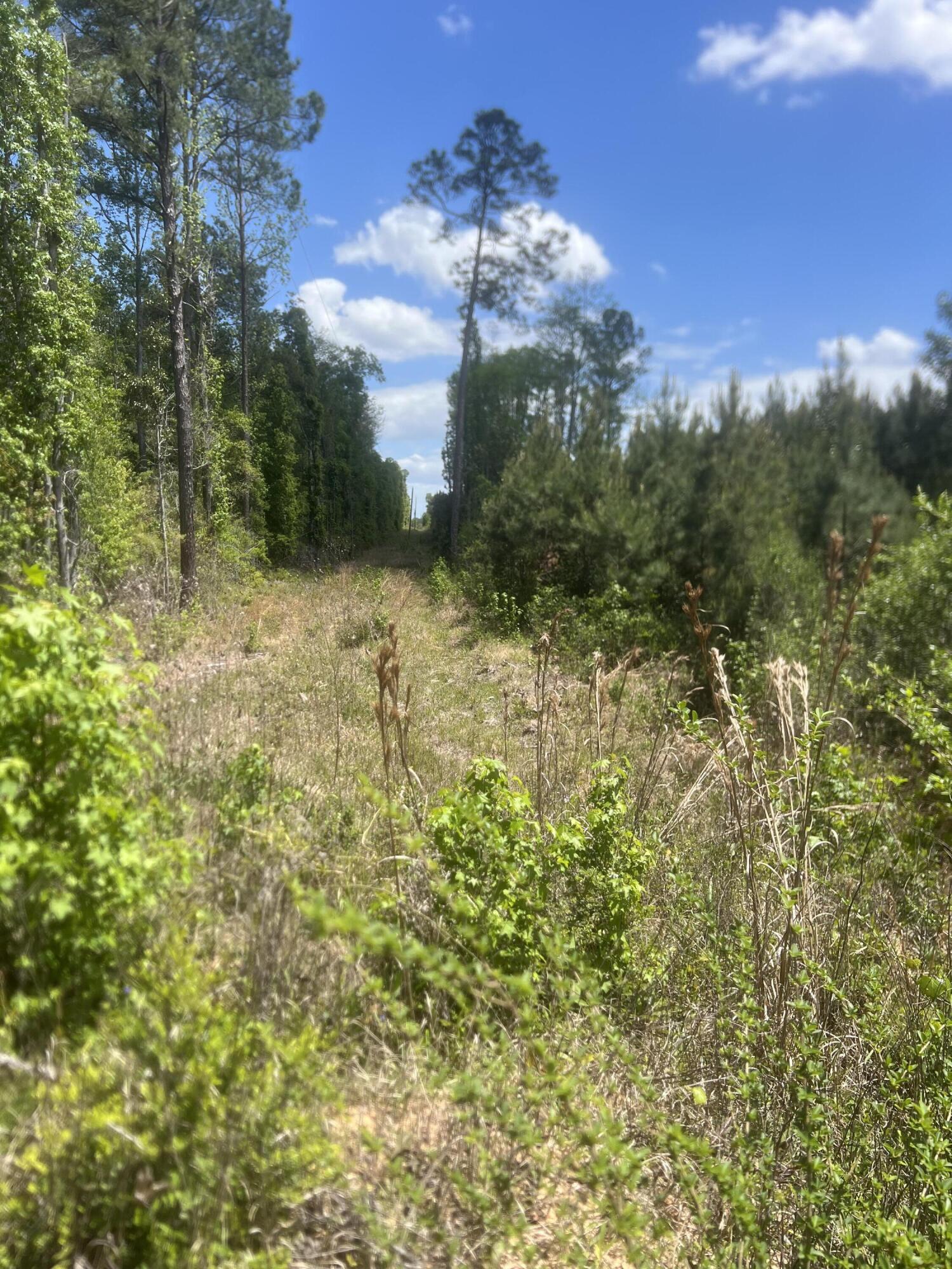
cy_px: 634
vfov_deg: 67.3
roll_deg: +0.0
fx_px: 953
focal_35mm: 26
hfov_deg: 53.1
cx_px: 476
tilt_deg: -5.9
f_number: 1.5
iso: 50
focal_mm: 5.7
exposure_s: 1/2762
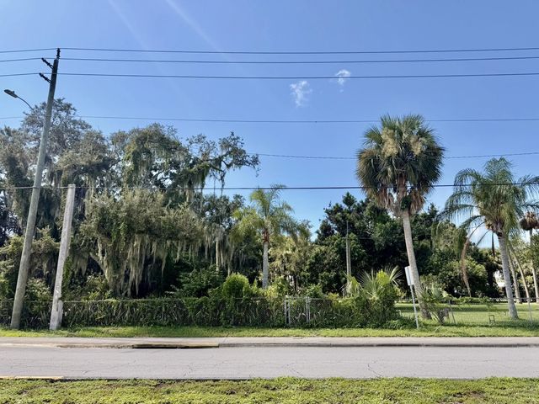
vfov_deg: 56.8
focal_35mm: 24
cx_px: 270
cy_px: 202
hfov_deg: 71.6
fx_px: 374
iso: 80
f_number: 1.78
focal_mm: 6.76
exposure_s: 1/3425
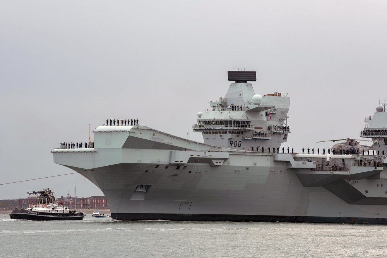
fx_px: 2151
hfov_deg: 10.3
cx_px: 194
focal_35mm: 200
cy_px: 129
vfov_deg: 6.9
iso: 400
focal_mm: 200
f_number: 8
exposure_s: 1/1000
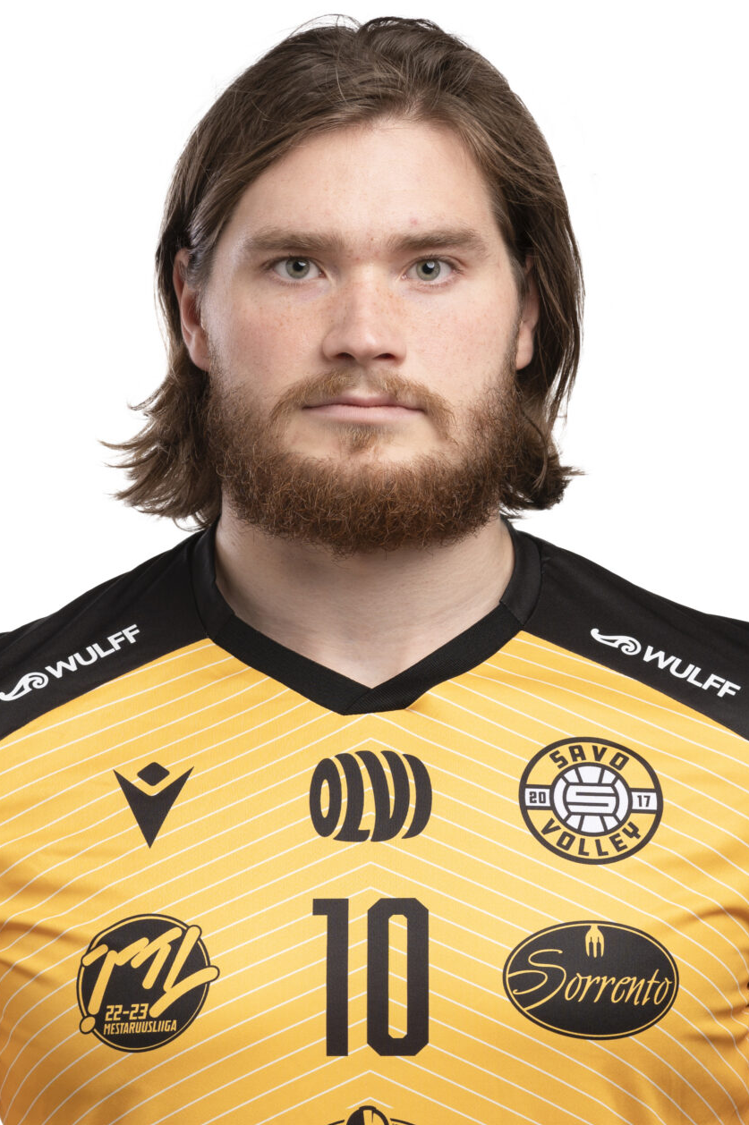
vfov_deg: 11.8
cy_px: 968
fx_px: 5406
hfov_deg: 7.9
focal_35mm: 173
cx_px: 392
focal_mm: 85
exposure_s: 1/200
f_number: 9
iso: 100
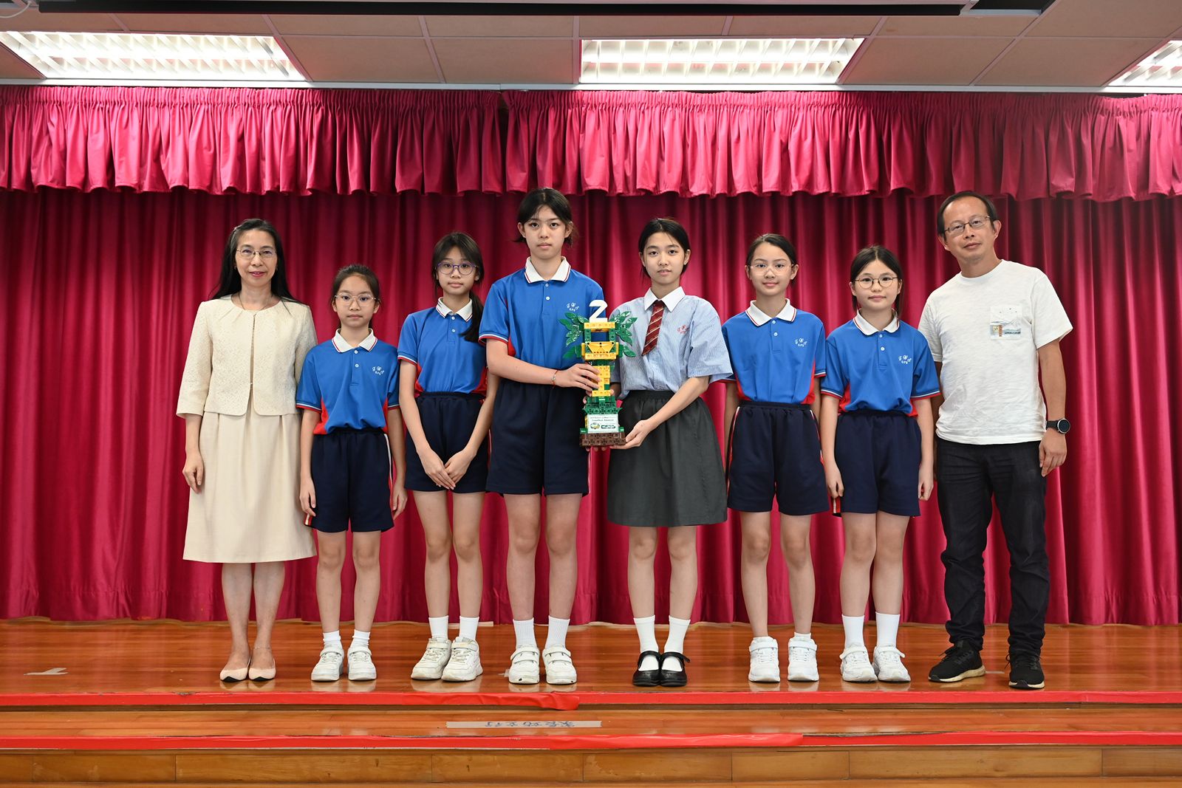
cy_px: 394
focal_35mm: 34
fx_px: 1133
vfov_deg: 38.4
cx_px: 591
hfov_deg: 55.1
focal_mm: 34.5
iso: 1600
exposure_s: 1/125
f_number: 4
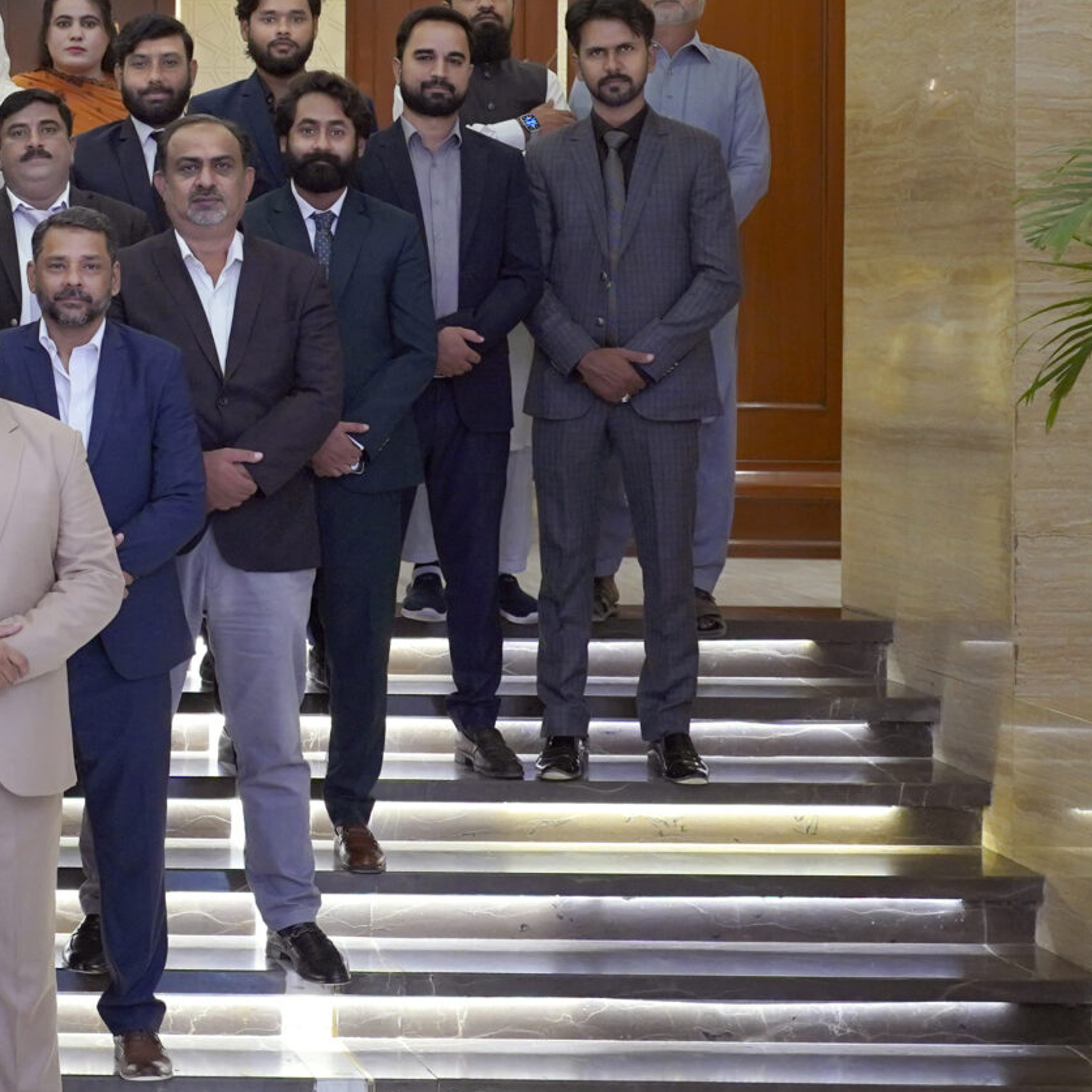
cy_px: 259
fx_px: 3248
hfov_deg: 17.6
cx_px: -402
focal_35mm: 91
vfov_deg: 18.9
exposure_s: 1/125
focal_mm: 35
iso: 1600
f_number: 4.5
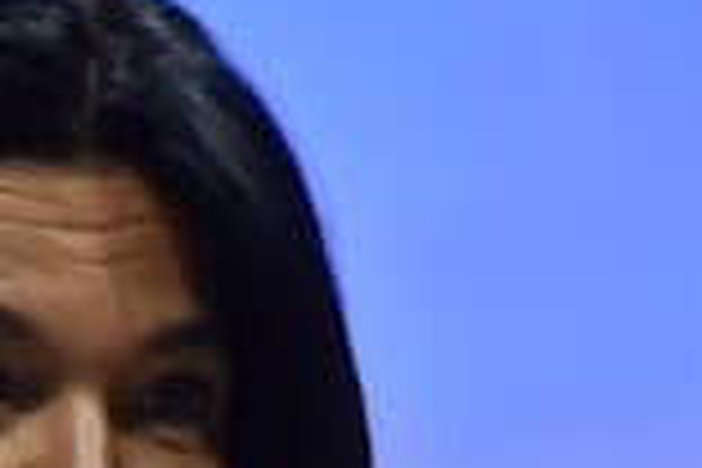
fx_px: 19692
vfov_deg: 1.4
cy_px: 706
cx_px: -90
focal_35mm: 1010
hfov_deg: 2.0
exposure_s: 1/15
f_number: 6
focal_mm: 175
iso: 800
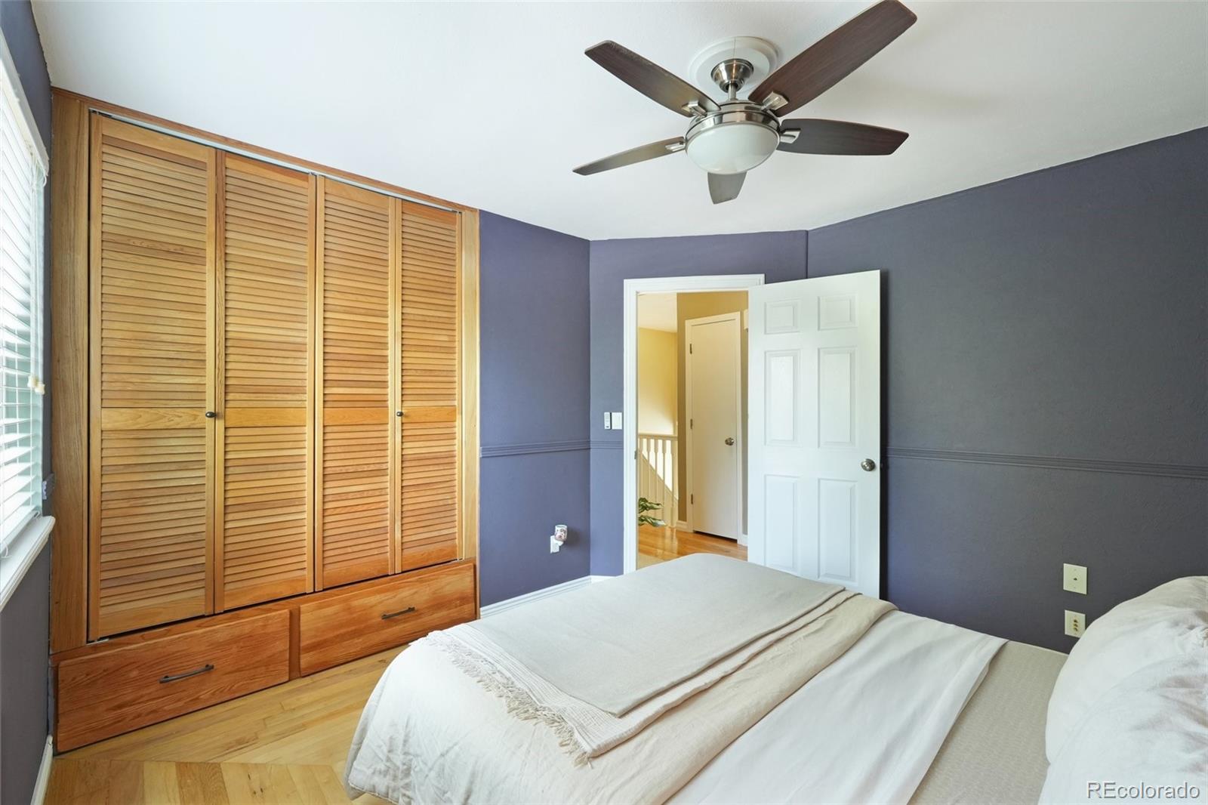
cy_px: 402
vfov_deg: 77.3
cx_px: 604
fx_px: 503
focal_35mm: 15
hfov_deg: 100.4
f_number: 8
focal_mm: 10
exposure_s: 1/1.25
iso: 800
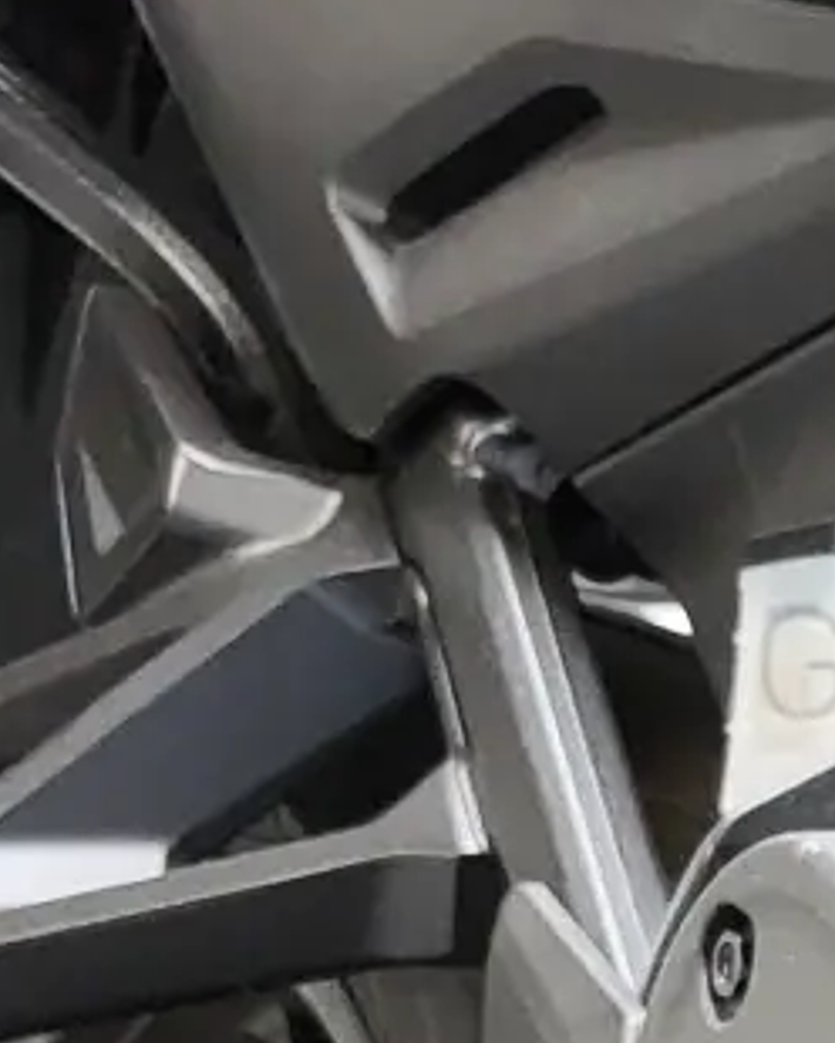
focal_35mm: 157
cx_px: 2660
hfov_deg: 8.1
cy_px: 2160
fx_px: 4850
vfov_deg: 11.0
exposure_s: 1/100
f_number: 1.8
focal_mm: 5.4
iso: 160
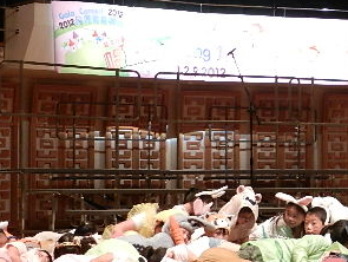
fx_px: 1309
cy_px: 106
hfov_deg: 14.8
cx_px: 363
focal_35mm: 130
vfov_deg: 11.4
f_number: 4.5
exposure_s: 1/13
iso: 400
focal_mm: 10.9
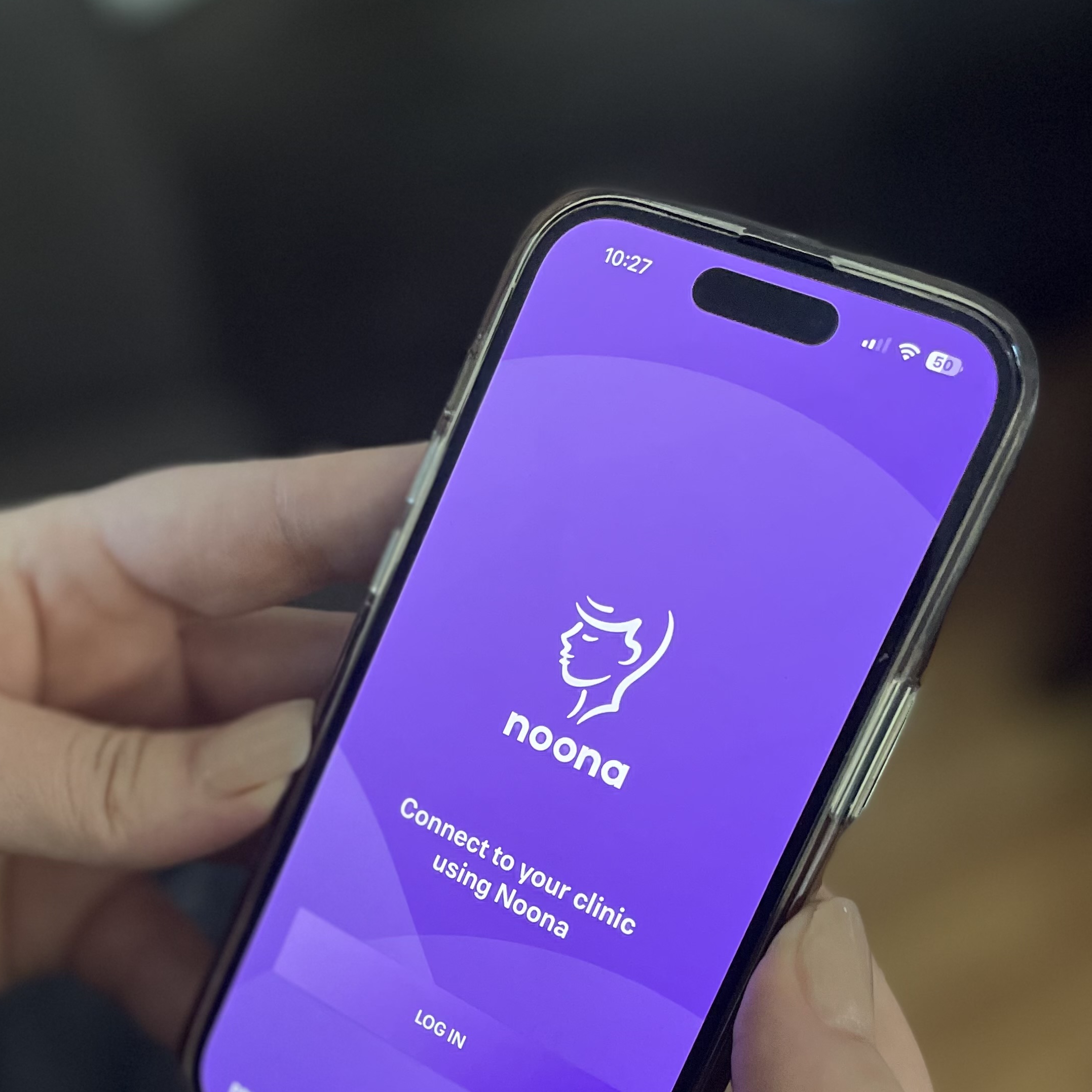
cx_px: 421
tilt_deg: -44.8
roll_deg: +5.5
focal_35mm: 43
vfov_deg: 38.7
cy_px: 739
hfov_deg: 39.0
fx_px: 1535
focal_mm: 4.2
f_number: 1.6
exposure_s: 1/60
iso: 500
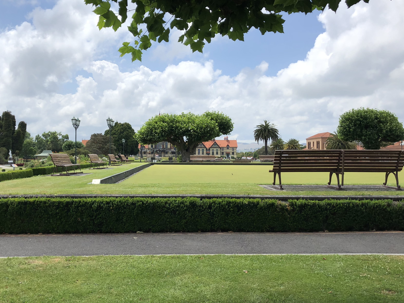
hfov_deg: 51.1
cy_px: 153
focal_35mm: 36
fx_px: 420
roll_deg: +0.1
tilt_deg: +0.3
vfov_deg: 39.7
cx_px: 168
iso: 25
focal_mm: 4
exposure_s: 1/3690
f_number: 1.8
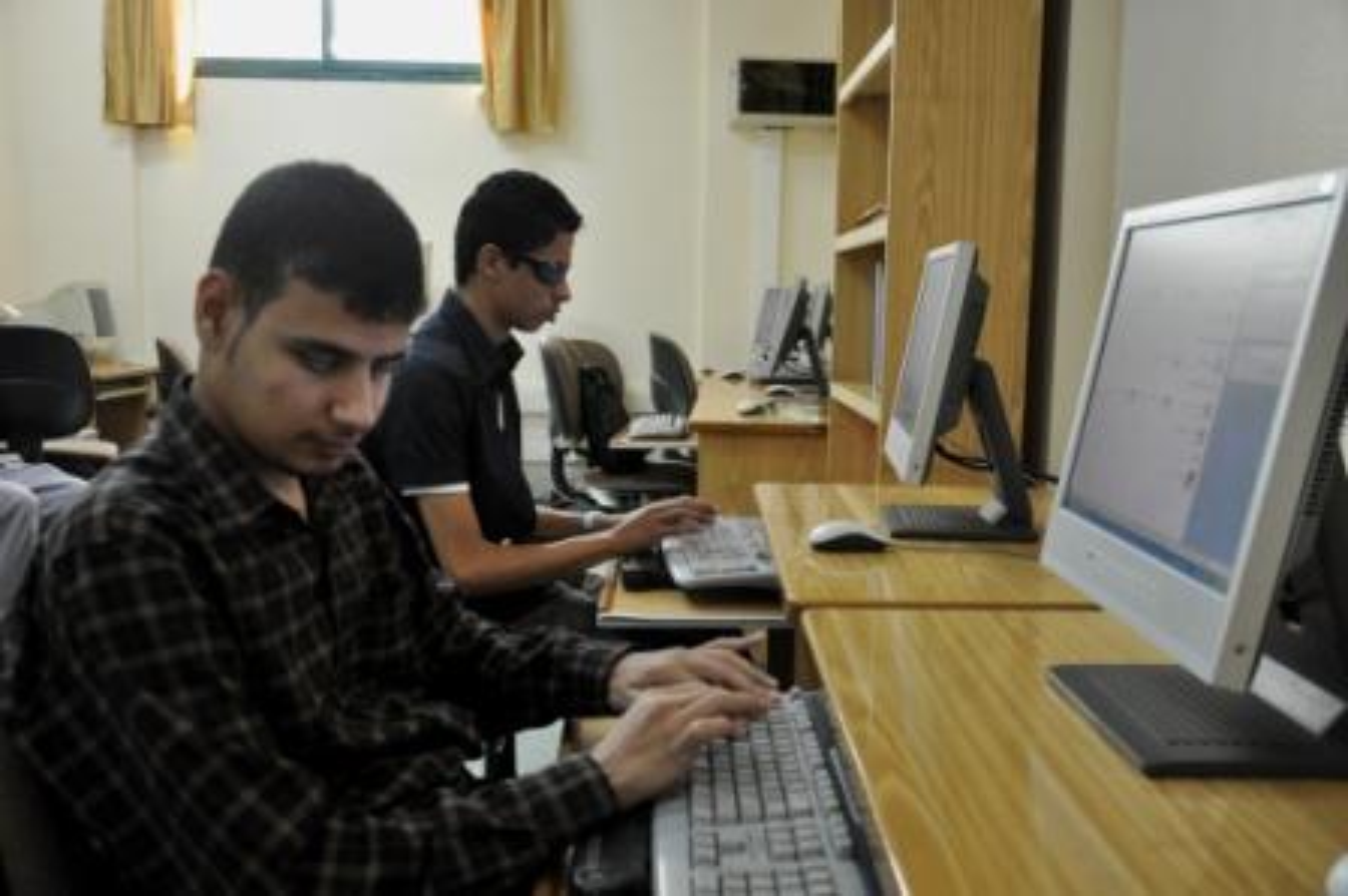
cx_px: 674
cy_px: 448
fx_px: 1179
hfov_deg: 59.5
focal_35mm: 32
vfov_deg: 41.7
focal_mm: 21
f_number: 3.8
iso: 800
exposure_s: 1/50
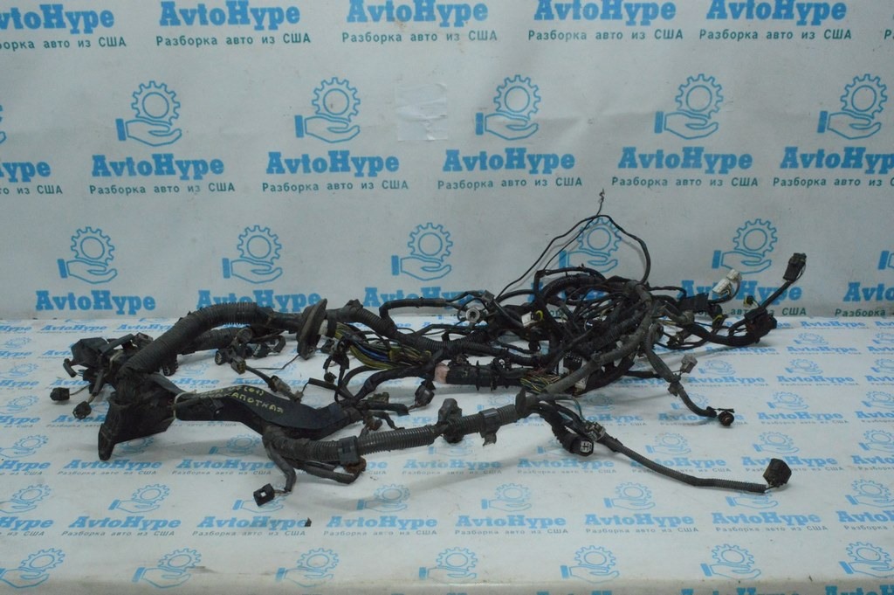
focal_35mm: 30
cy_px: 298
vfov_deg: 43.5
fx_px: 744
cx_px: 447
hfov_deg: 62.0
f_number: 16
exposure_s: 1/200
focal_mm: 20
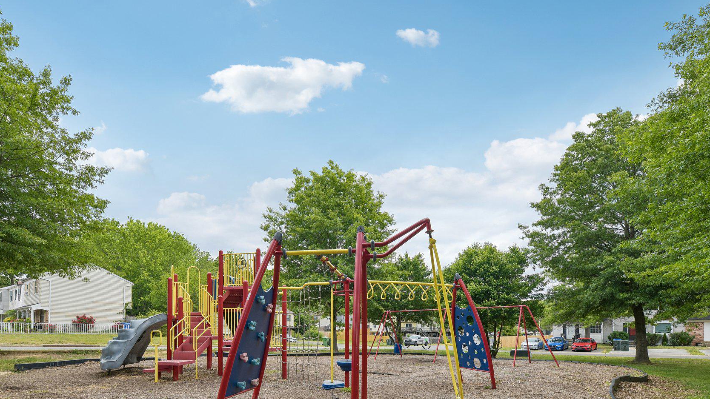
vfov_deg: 58.9
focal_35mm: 18
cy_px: 281
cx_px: 336
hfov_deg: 92.6
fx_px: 339
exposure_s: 1/125
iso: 100
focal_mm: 14
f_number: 8
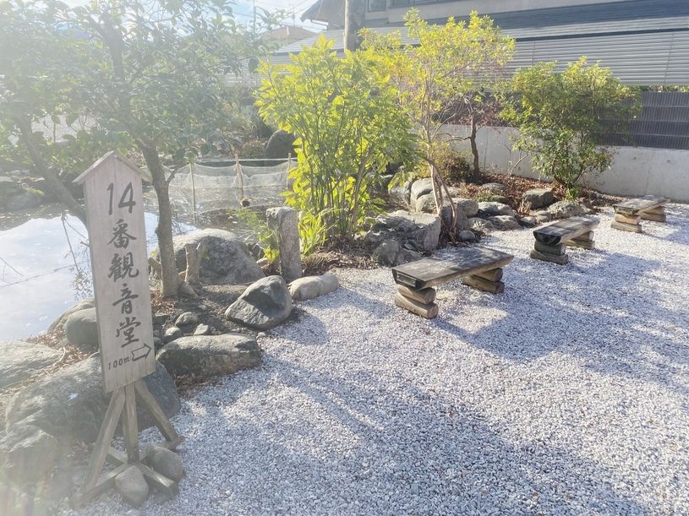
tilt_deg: -17.7
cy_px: 258
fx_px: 517
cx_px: 344
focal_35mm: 26
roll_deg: -0.8
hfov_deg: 67.3
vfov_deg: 53.1
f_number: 1.8
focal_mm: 4.25
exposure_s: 1/942
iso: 32
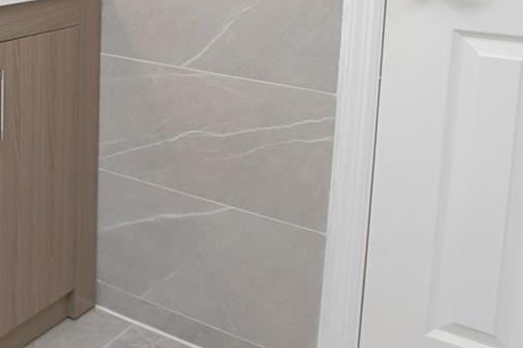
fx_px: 697
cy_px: -47
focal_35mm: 48
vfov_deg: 25.7
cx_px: -179
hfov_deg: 30.8
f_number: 7.1
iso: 800
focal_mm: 10
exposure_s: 1/60
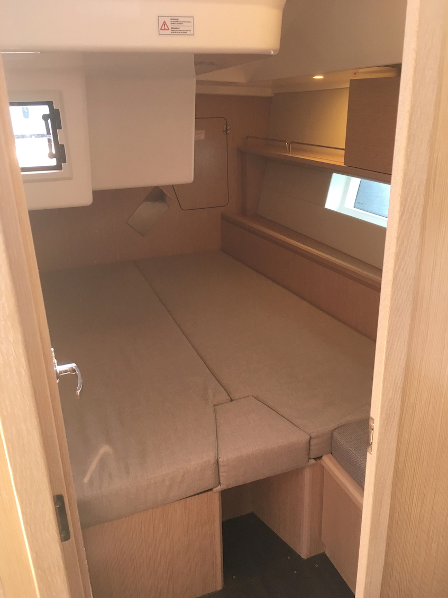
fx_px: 500
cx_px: 224
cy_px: 299
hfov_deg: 48.2
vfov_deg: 61.7
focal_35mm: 29
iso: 40
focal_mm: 4.15
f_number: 2.2
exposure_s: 1/33
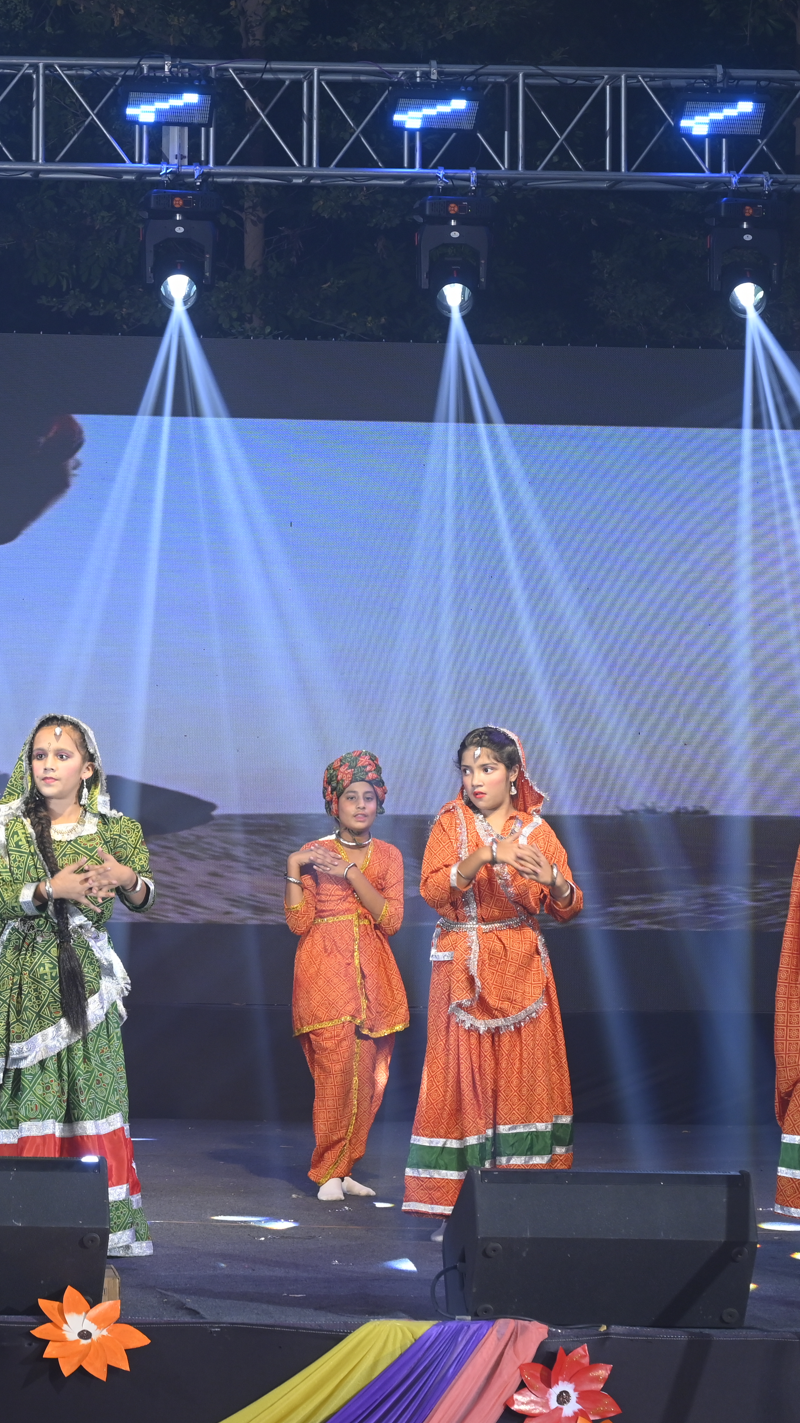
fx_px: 4186
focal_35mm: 111
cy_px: 716
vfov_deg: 19.3
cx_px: 71
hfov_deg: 10.9
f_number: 7.1
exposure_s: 1/200
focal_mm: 70
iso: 1000
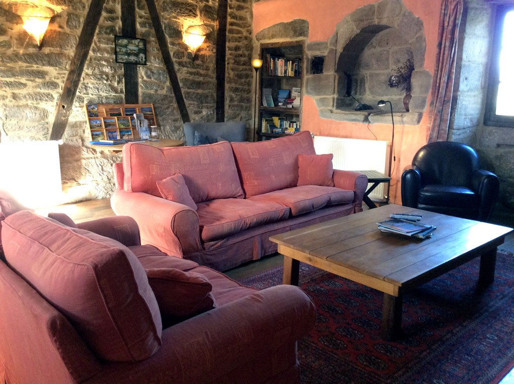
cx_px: 257
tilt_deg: -12.3
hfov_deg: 56.9
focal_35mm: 32
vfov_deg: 44.1
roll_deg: -0.3
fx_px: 474
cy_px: 192
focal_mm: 3.3
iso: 100
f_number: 2.4
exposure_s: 1/24
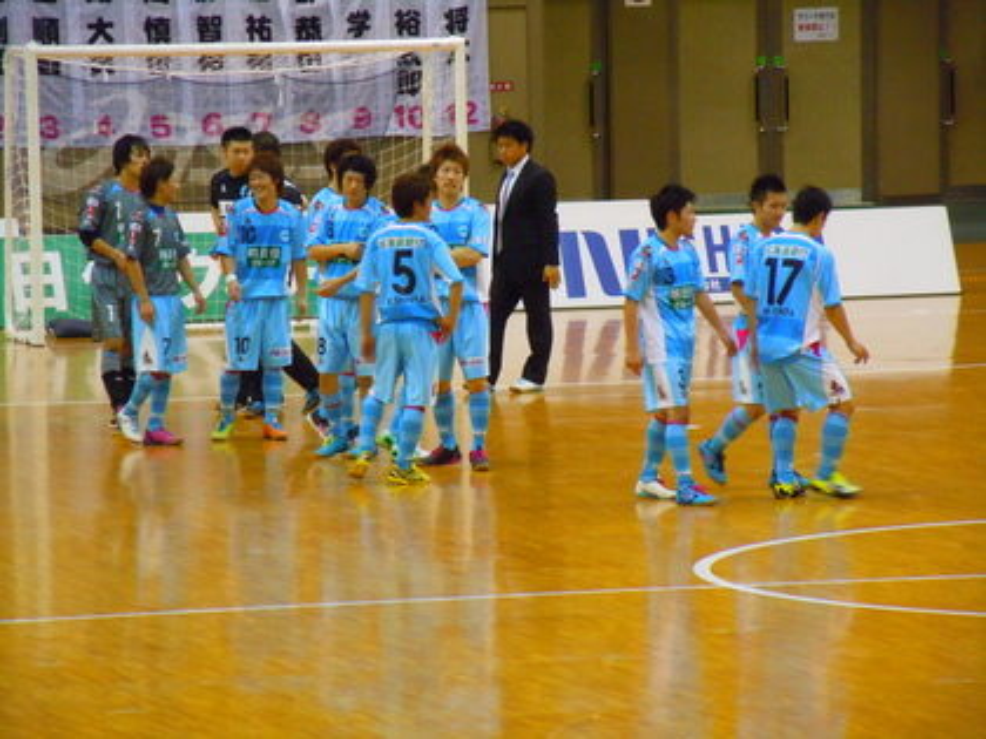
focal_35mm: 300
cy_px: 370
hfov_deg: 6.6
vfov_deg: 5.0
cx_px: 493
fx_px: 8545
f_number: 5.6
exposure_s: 1/60
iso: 800
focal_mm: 54
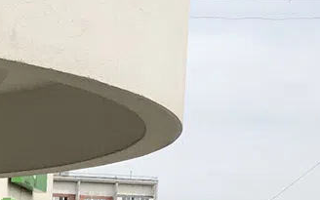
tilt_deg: -4.2
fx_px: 1892
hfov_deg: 9.5
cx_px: -122
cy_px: 523
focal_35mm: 217
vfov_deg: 5.8
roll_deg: -1.3
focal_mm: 3.99
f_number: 1.8
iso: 20
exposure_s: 1/1650
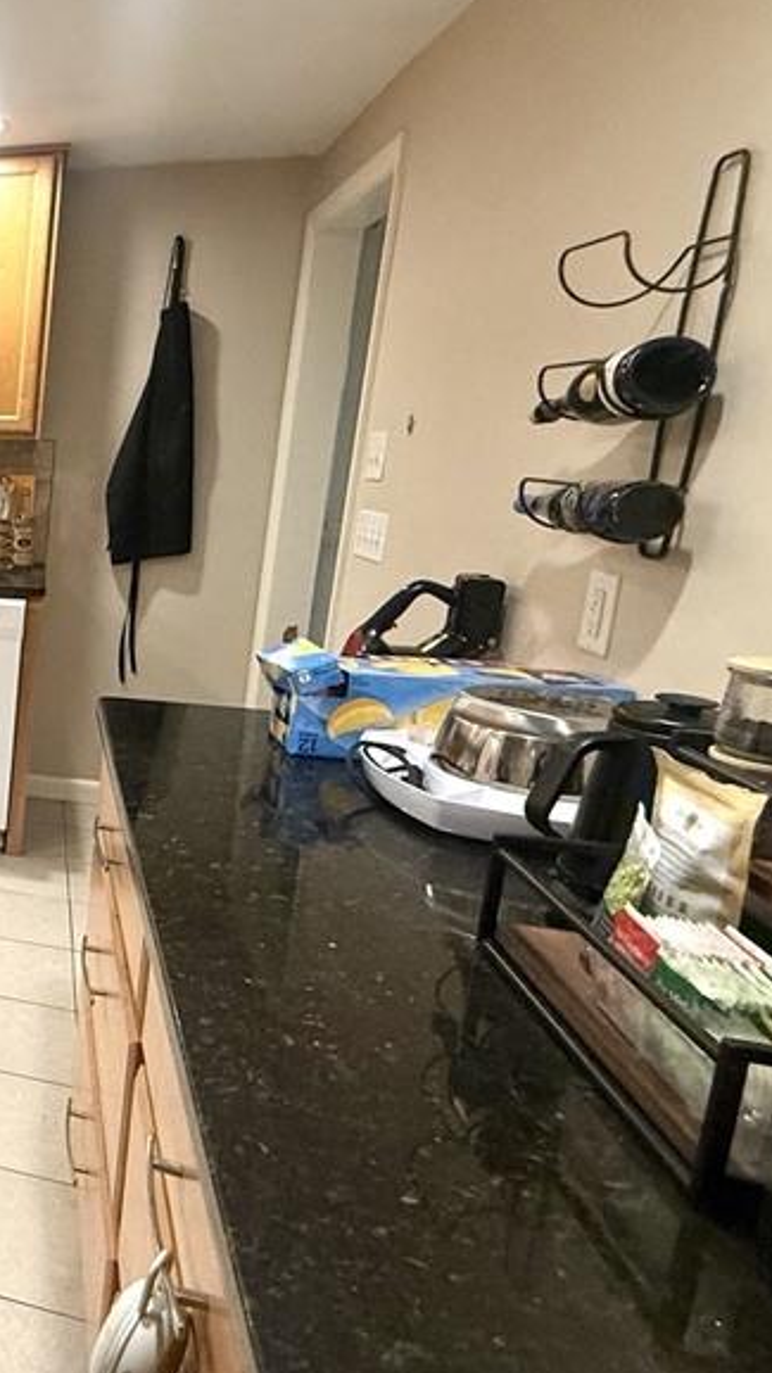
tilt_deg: -11.6
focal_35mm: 27
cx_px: -309
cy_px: 629
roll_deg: -1.5
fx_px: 983
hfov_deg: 30.3
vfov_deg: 69.7
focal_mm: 2.22
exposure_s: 1/60
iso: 320
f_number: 2.2
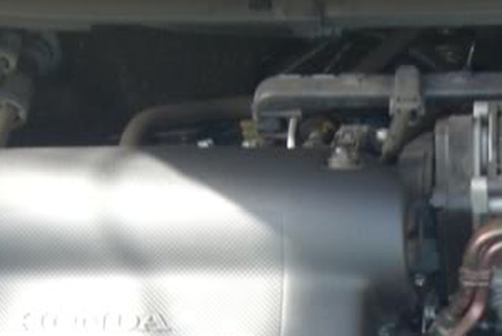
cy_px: 420
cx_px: 462
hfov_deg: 19.1
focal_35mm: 105
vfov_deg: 12.7
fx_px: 1465
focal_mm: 6.2
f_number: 2.7
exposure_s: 1/200
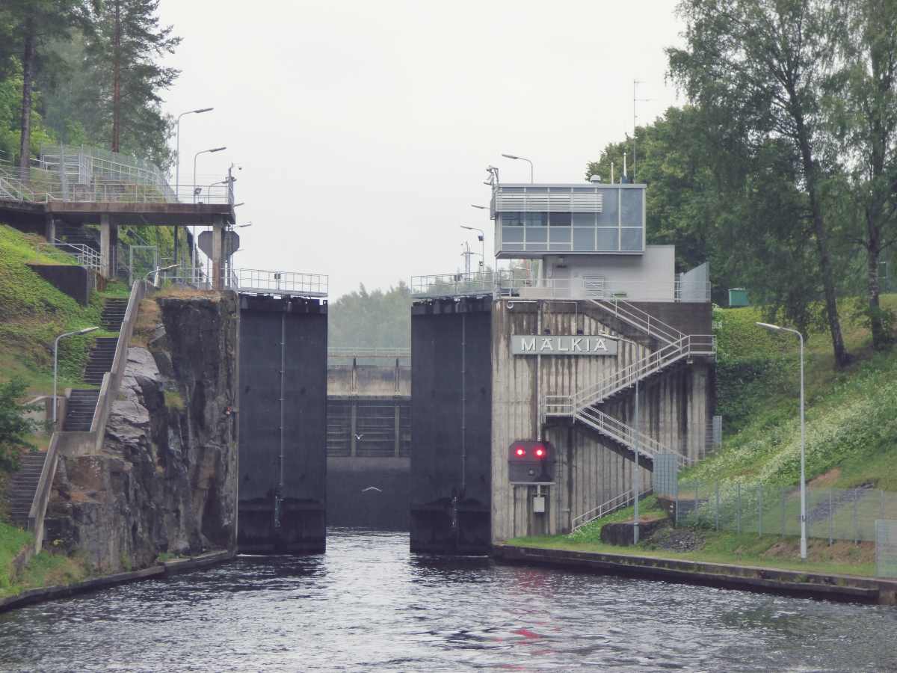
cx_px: 448
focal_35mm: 128
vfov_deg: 11.6
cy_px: 336
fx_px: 3317
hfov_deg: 15.4
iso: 160
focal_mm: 22.88
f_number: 5.2
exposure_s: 1/80
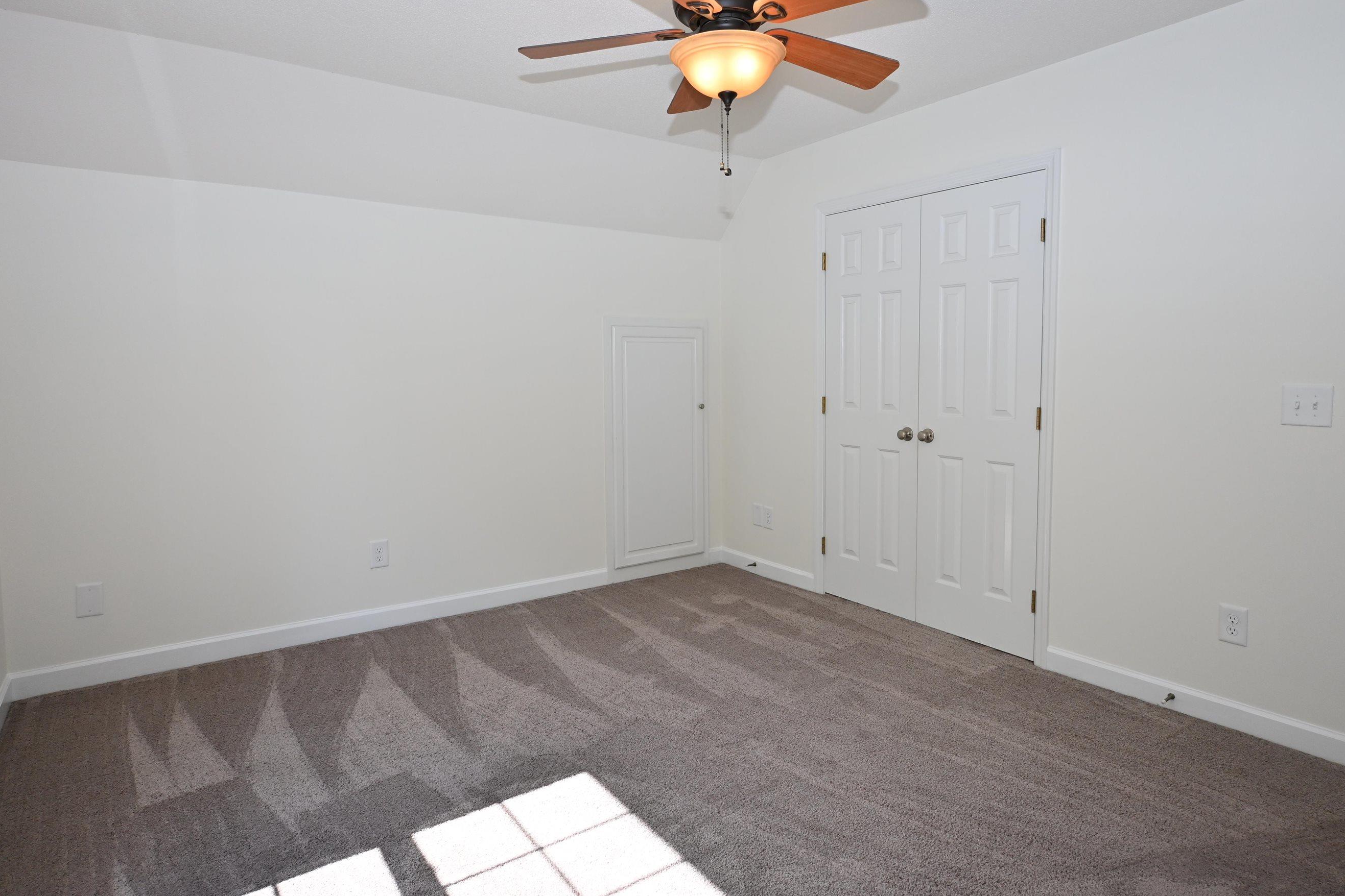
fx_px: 784
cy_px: 407
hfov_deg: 81.2
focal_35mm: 21
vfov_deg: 59.4
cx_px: 694
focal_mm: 12
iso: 220
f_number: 4
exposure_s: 1/250
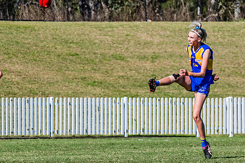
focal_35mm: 615
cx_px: 173
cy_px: 86
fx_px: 4185
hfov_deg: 3.4
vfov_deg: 2.2
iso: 640
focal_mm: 330
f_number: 11
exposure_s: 1/1250
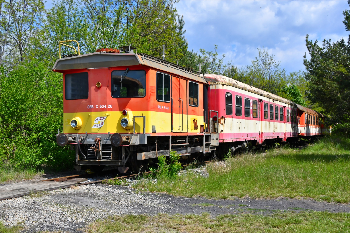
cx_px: 175
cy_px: 116
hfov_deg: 43.6
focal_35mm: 45
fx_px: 437
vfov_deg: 29.9
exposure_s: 1/1600
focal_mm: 30
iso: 400
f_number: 7.1
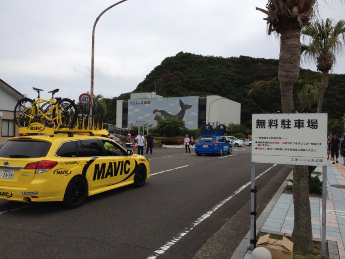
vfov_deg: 40.7
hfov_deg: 52.6
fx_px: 349
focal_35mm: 35
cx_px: 172
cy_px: 130
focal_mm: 4.28
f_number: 2.4
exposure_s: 1/2304
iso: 64
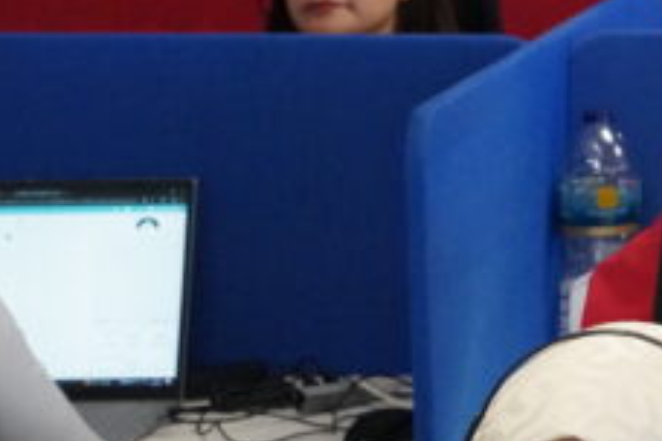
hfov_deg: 8.0
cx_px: 1434
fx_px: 4468
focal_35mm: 243
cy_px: 57
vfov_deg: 5.6
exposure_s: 1/160
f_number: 8
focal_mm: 54
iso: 6400
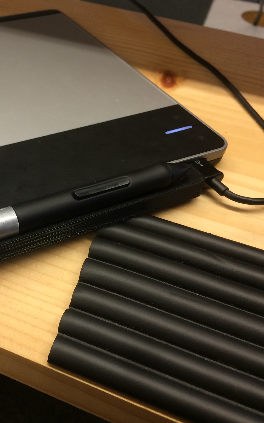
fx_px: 495
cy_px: 202
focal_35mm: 43
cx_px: 18
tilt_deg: -40.2
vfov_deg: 46.2
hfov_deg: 28.5
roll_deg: -3.0
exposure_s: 1/30
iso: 100
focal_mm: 4.15
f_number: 2.2
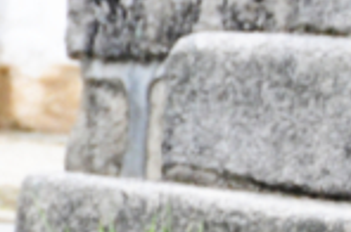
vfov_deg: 3.1
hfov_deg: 4.4
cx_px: -728
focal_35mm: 446
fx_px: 4339
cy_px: 50
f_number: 5.6
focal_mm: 44
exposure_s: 1/500
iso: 640
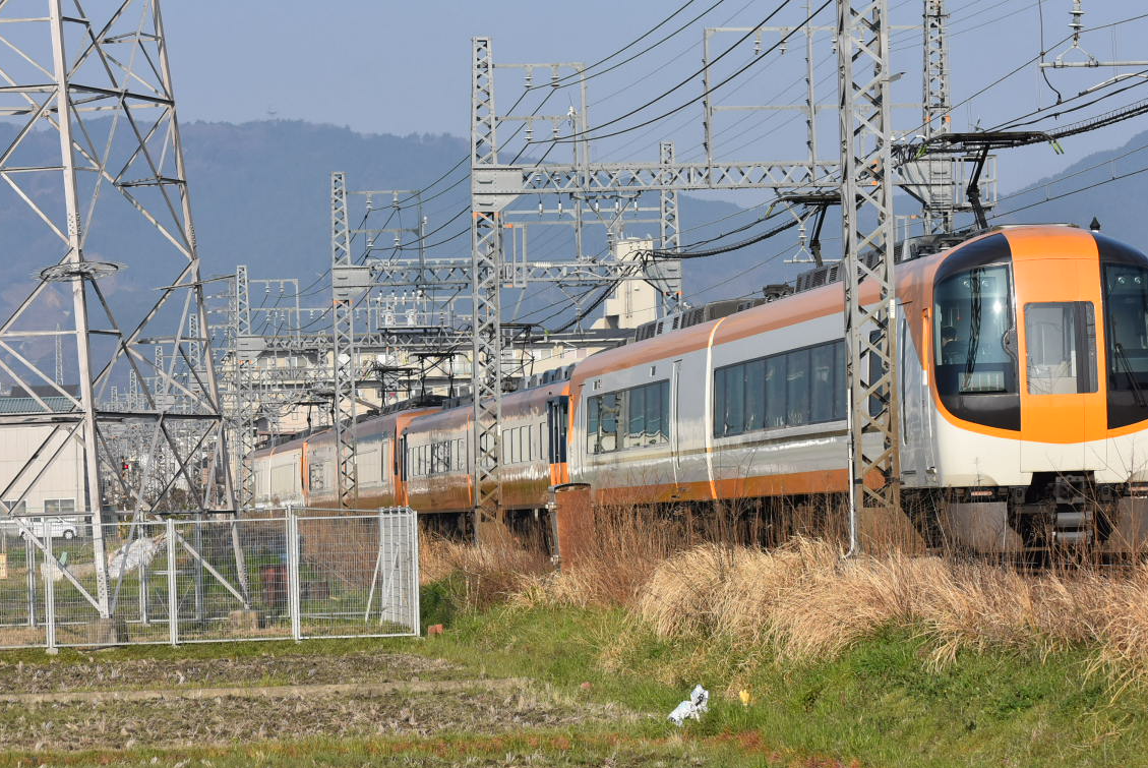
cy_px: 427
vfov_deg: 7.7
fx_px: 5699
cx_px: 643
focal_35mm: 179
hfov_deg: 11.5
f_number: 6.3
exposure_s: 1/1600
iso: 400
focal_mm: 105
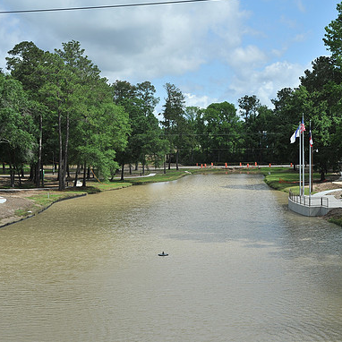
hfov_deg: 29.5
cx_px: 198
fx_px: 648
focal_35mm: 58
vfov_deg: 29.6
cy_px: 170
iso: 200
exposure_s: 1/640
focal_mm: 45
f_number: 9
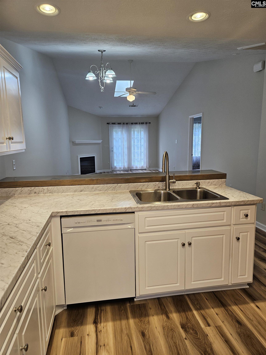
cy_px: 178
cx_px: 133
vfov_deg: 73.9
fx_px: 236
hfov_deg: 58.9
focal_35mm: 23
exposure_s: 1/120
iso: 100
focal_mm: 5.4
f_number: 1.8
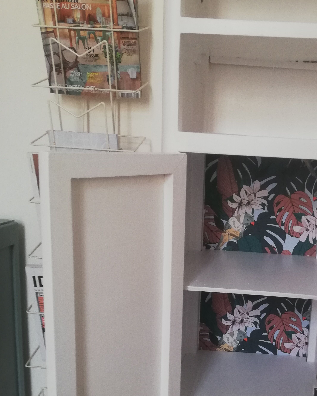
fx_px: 516
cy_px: 262
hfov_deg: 33.3
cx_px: 245
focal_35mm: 44
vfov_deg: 41.5
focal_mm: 3.81
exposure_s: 1/33.3
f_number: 2.2
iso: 250
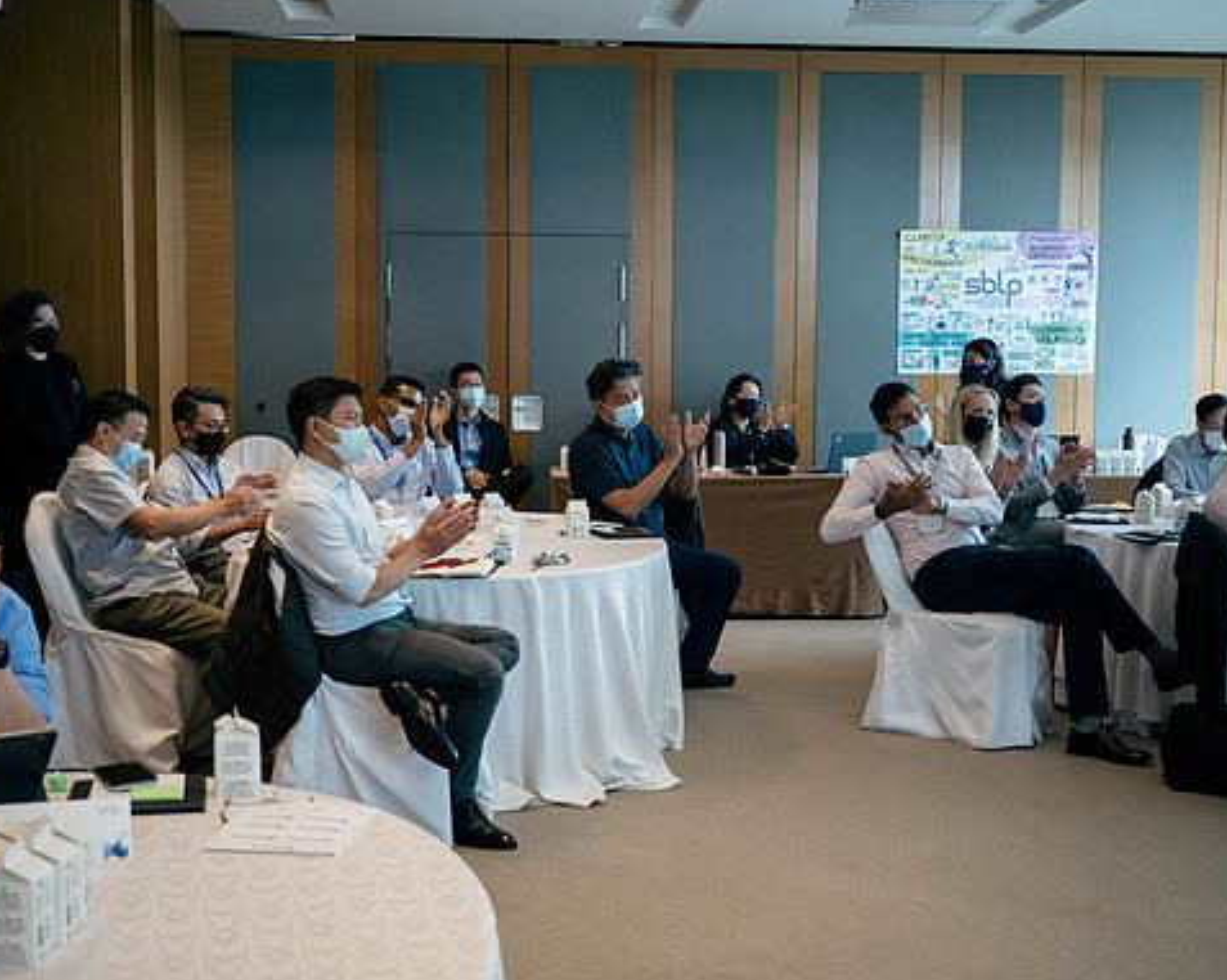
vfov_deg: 29.1
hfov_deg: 36.0
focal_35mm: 52
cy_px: 496
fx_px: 1887
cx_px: 586
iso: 250
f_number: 1.7
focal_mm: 21
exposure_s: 1/100
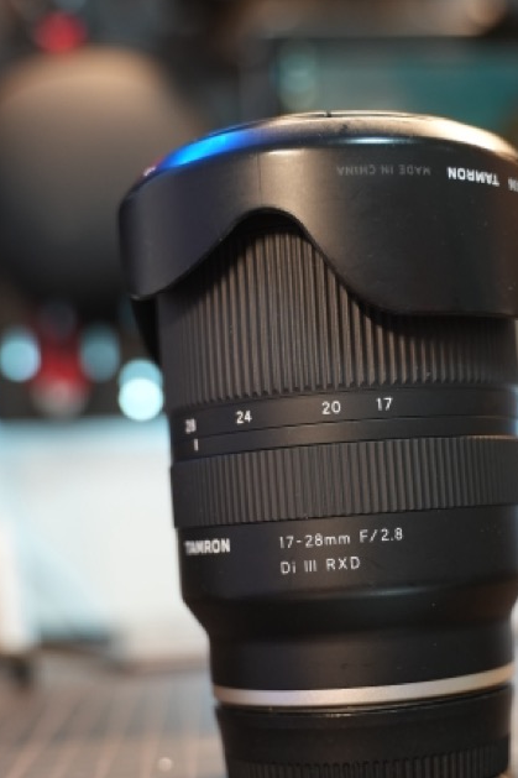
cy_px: 482
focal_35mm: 57
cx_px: 341
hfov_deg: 23.7
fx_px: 1231
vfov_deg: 34.9
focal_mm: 28
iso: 800
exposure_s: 1/30
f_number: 2.8
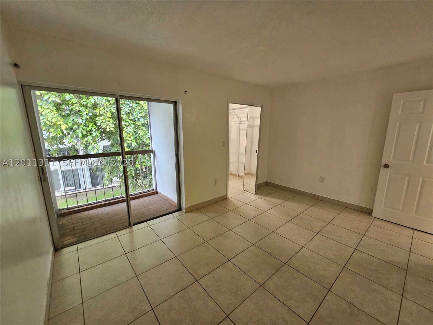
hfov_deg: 106.2
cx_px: 216
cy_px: 162
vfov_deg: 89.9
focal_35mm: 13
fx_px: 163
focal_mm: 2.2
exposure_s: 1/60
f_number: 2.2
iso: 200
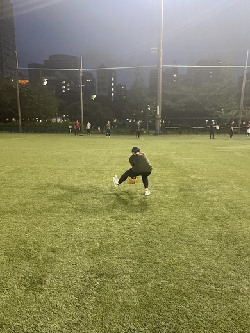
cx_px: 129
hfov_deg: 44.2
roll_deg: +0.2
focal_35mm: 32
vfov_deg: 56.4
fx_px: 308
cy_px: 199
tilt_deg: -12.7
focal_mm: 4.2
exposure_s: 1/50
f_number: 1.6
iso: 320
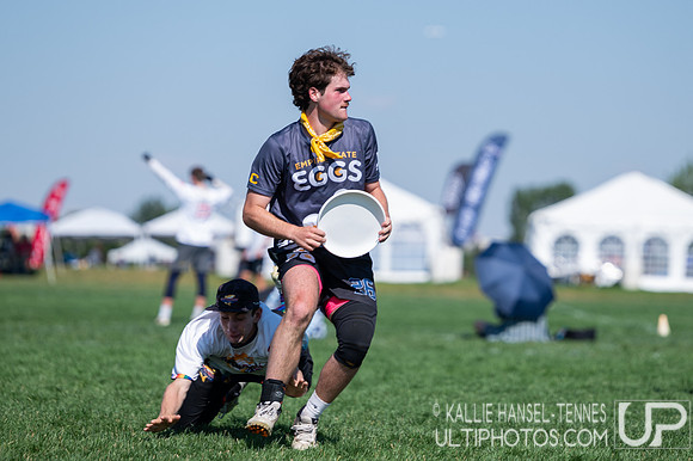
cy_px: 171
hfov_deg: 8.7
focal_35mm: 236
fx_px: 4535
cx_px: 384
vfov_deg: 5.8
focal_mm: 160
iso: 125
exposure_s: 1/3200
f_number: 3.2
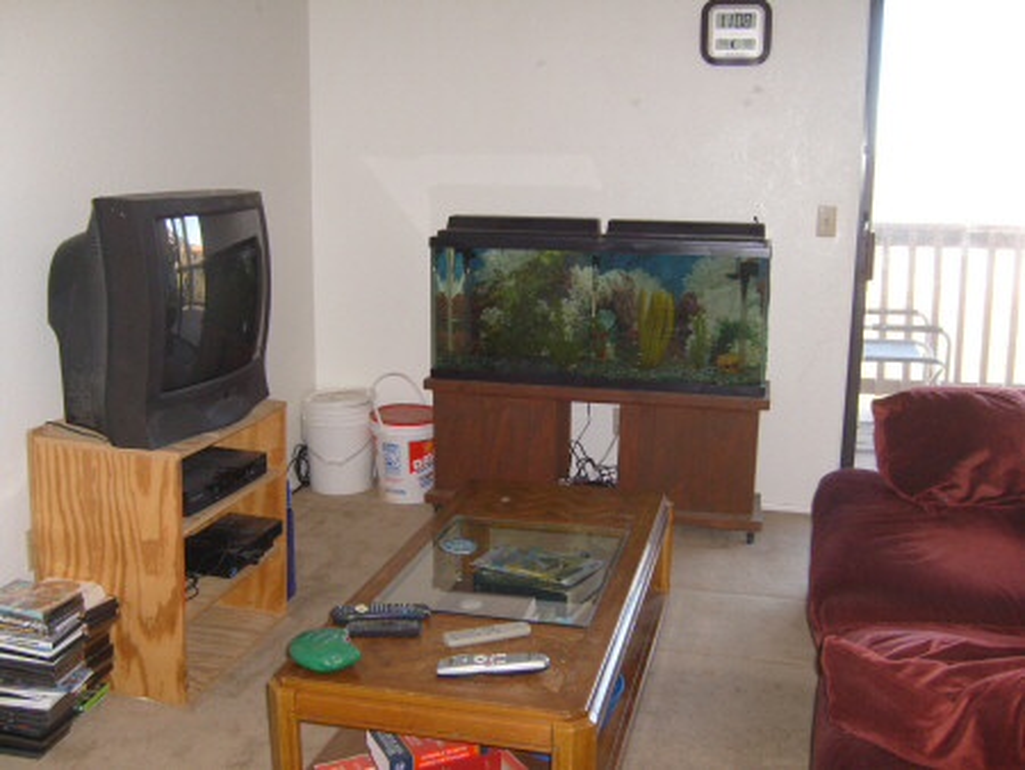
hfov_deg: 52.6
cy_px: 385
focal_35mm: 35
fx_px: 1037
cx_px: 512
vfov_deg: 40.7
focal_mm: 5.8
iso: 120
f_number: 2.8
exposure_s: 1/45
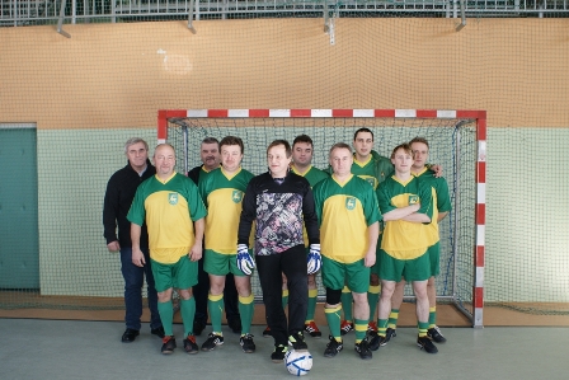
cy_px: 190
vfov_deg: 40.0
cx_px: 284
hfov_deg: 57.2
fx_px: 522
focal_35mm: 33
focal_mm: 22
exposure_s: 1/60
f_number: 5.6
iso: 500
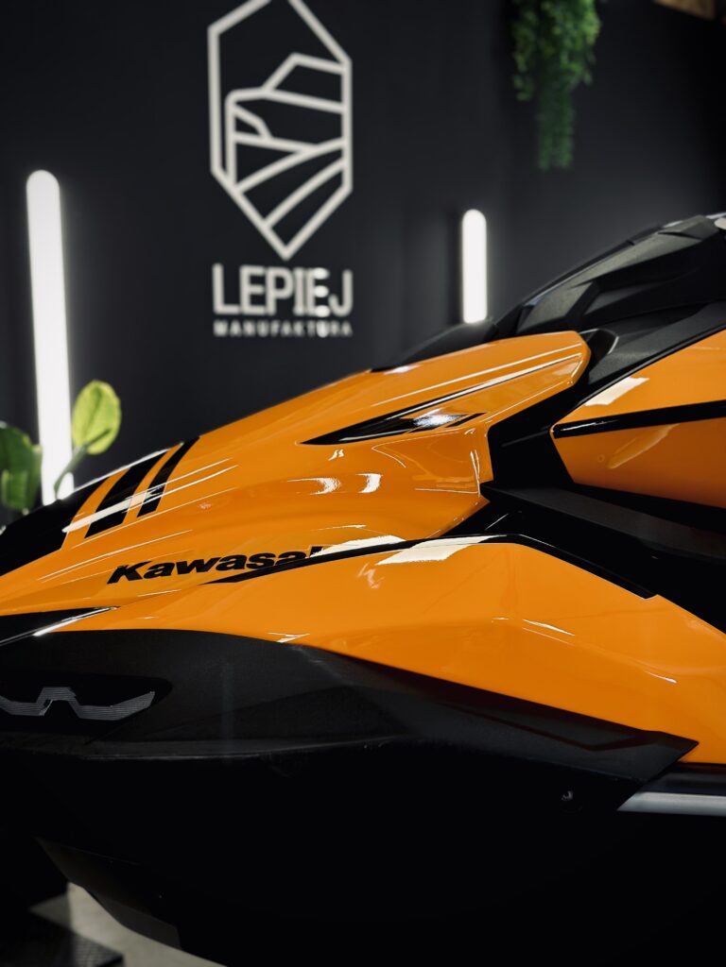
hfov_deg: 30.3
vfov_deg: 39.7
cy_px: 484
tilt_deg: -4.8
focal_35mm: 48
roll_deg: +0.8
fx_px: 1342
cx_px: 363
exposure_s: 1/100
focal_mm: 6.86
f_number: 1.78
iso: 80
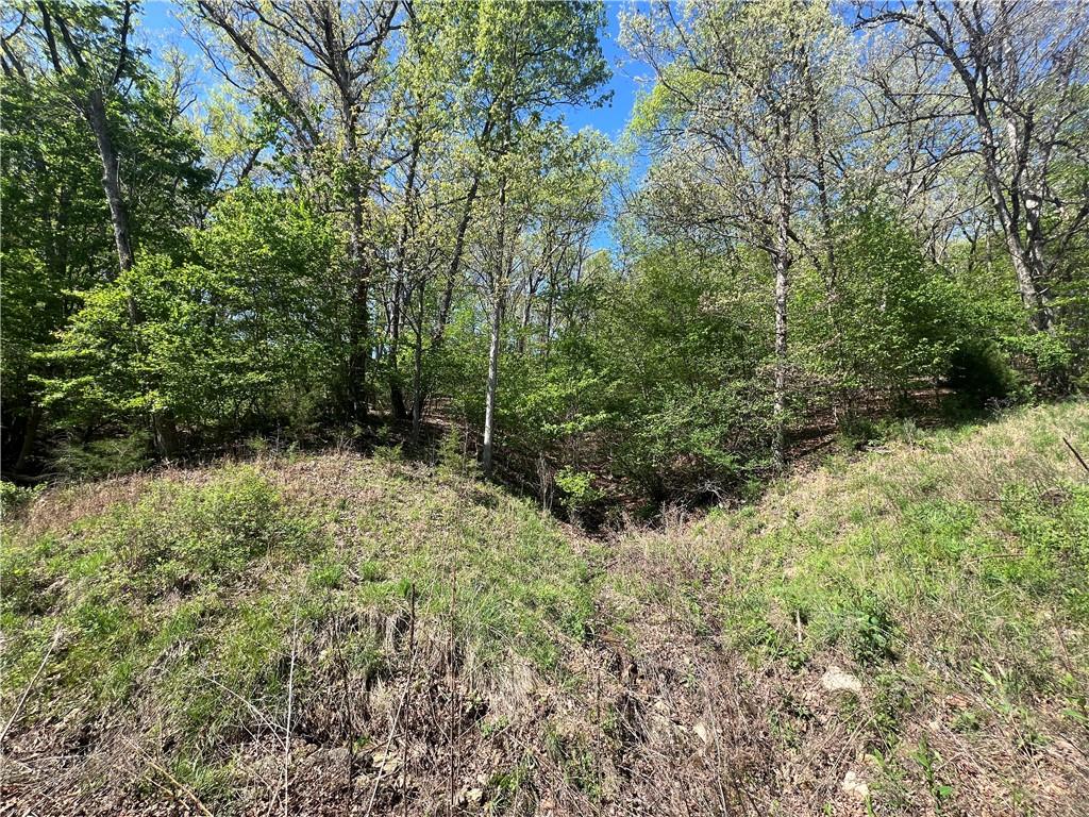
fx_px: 409
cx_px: 544
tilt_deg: +6.9
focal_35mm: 13
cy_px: 408
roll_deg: +1.4
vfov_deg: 89.9
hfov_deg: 106.2
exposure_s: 1/513
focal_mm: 1.57
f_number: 1.8
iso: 32
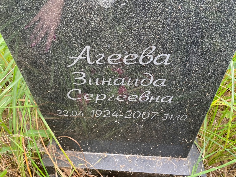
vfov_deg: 53.1
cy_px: 88
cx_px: 118
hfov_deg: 67.3
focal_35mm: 26
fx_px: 177
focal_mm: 4.25
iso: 80
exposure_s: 1/122
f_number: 1.8
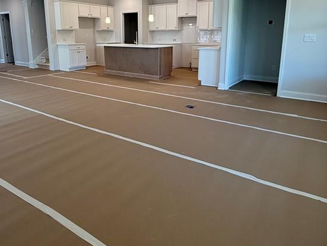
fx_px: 246
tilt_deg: -11.6
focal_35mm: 26
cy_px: 84
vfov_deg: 52.2
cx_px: 161
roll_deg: +0.0
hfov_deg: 67.3
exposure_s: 1/120
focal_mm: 2.22
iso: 160
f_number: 2.2
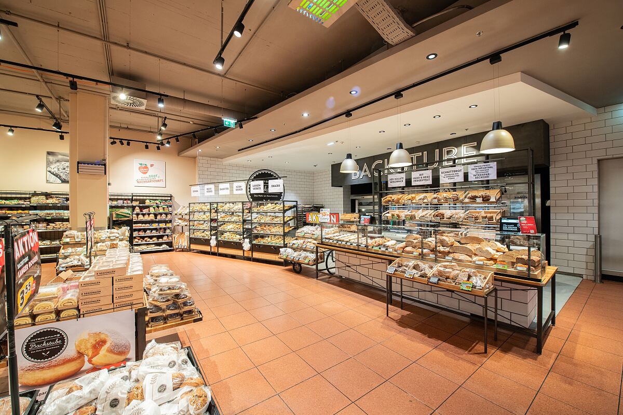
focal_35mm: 14
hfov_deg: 104.3
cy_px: 208
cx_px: 312
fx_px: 242
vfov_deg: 81.2
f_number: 8
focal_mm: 14
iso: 400
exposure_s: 1/15
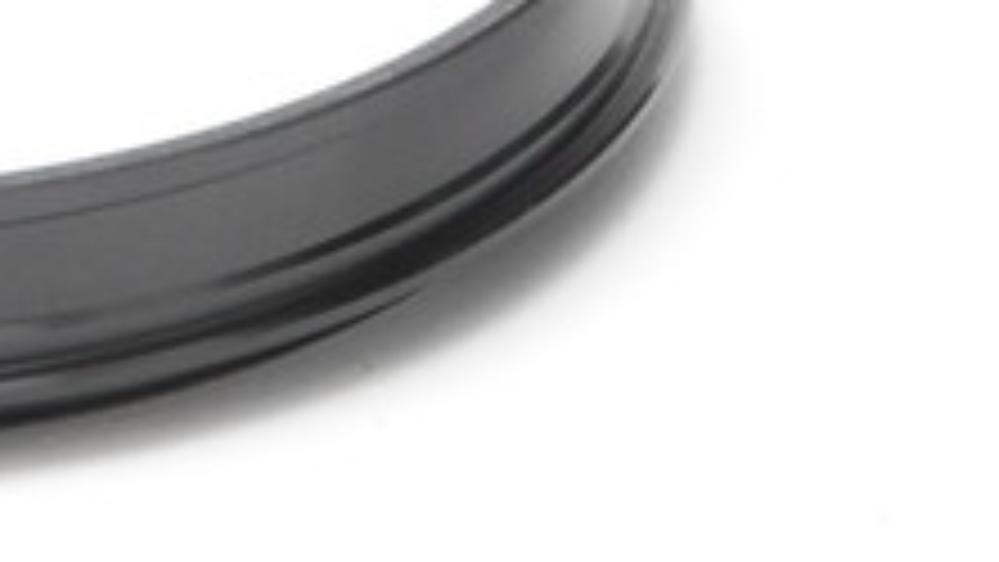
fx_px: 16528
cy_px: -1369
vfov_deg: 1.9
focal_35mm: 624
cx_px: 32
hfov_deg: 3.5
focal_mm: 55
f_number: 16
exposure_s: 1/100
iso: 400
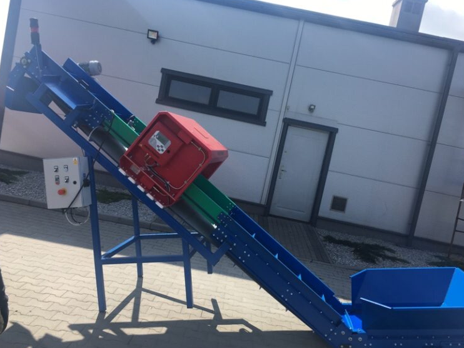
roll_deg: -12.7
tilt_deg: -6.5
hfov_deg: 59.9
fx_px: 402
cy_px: 175
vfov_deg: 46.8
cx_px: 232
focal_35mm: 30
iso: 25
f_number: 2.2
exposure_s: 1/999
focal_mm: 4.15
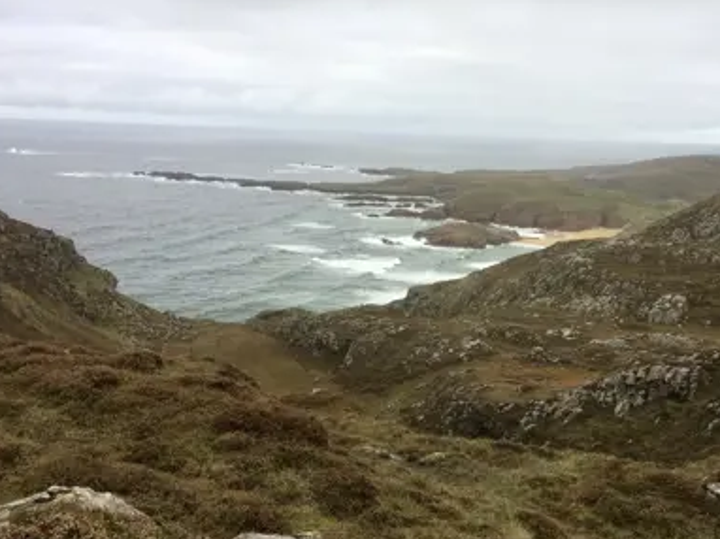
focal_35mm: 38
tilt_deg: -10.0
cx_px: 460
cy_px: 248
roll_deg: -0.4
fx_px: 790
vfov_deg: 37.7
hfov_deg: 48.4
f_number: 2.2
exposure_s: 1/342
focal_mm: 4.15
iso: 32
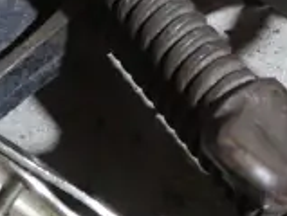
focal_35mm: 257
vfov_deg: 5.6
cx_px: 195
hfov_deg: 7.7
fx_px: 2136
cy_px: -269
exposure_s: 1/60
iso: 1250
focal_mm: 20
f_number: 4.5
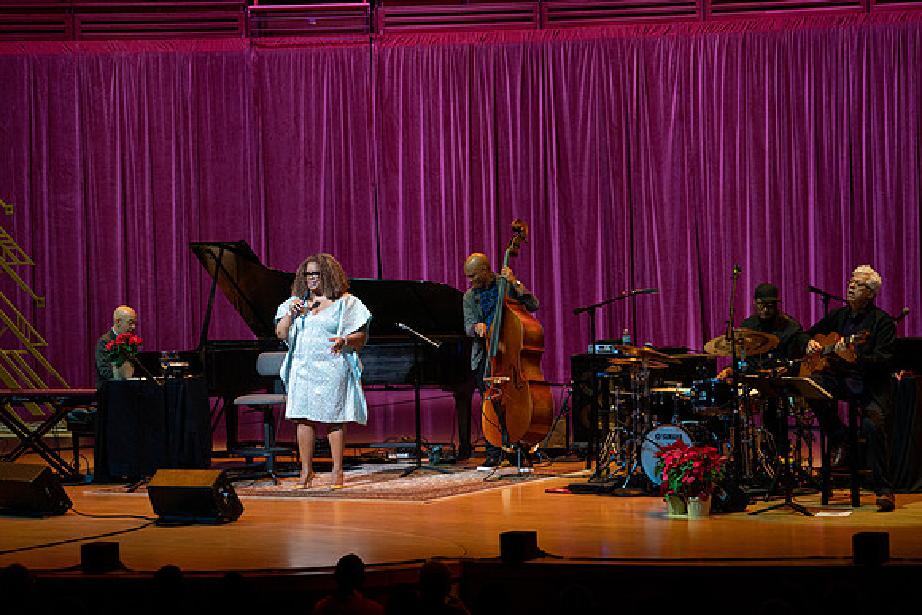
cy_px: 308
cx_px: 461
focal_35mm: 124
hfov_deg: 16.5
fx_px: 3176
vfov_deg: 11.1
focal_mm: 124
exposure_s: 1/320
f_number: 5
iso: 2500
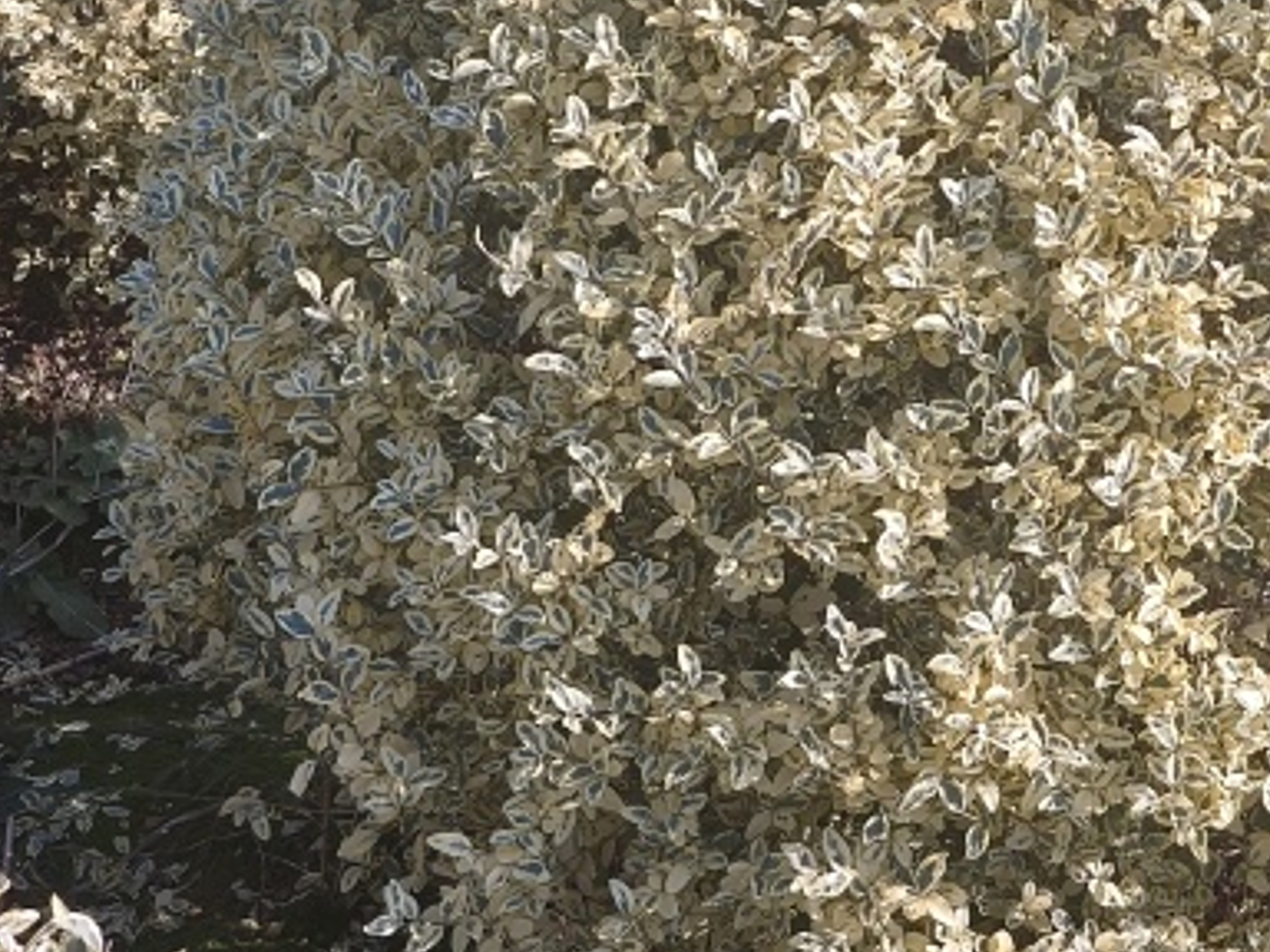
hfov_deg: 18.9
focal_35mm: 102
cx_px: 1167
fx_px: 3742
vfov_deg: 14.4
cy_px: 208
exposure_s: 1/782
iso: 50
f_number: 2
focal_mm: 7.08
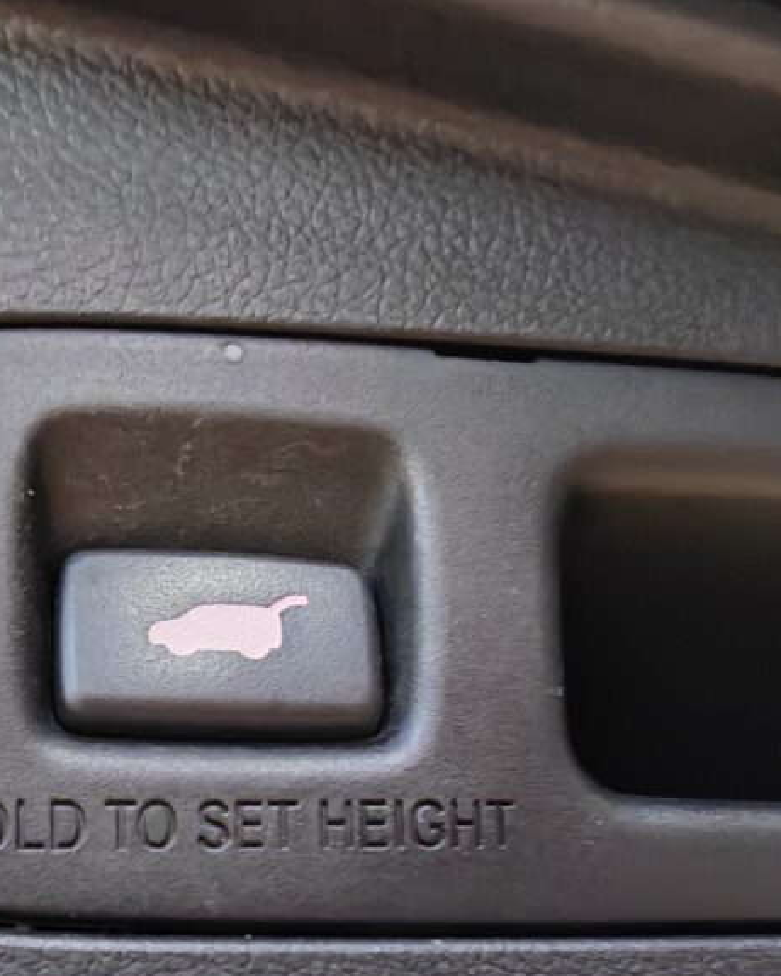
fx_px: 1156
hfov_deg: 36.7
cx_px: 228
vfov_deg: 45.3
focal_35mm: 40
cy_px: 621
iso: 200
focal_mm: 1.82
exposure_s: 1/50
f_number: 2
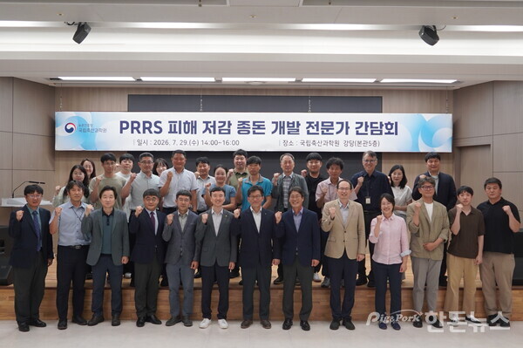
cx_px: 262
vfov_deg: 36.8
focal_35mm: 36
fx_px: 523
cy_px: 174
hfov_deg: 53.2
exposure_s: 1/160
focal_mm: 24
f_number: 4
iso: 640
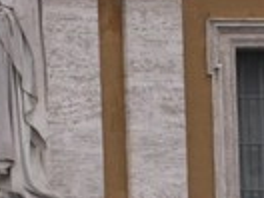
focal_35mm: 407
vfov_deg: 3.6
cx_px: 189
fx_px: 3104
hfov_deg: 4.9
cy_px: 273
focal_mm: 25.1
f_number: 4.4
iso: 100
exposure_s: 1/104
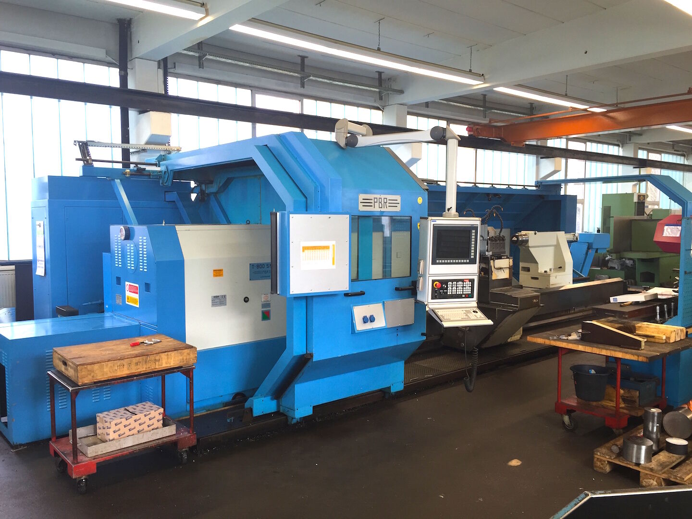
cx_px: 346
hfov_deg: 61.7
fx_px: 580
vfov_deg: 48.2
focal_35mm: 29
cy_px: 260
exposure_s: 1/60
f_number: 2.2
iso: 32
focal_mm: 4.15
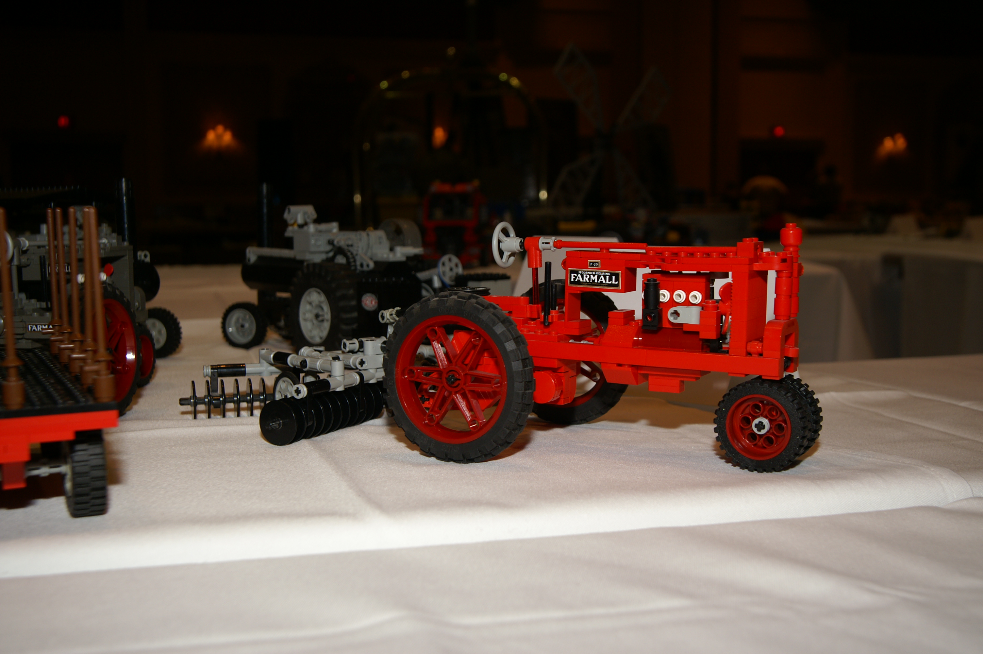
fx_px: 1228
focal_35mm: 45
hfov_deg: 43.6
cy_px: 327
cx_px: 492
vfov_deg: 29.8
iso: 200
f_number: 5.6
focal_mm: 30
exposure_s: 1/60
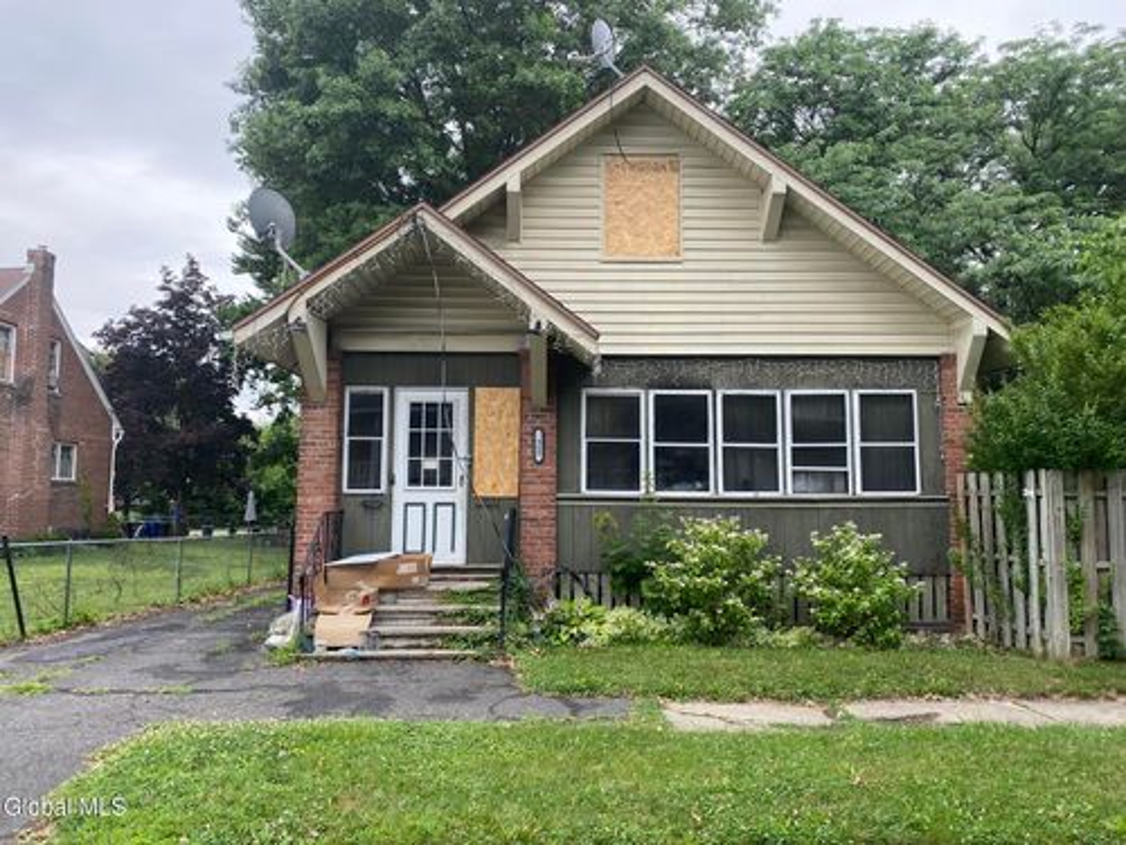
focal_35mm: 26
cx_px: 563
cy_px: 422
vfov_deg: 53.1
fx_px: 846
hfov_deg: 67.3
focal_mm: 4.25
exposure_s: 1/487
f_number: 1.8
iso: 32
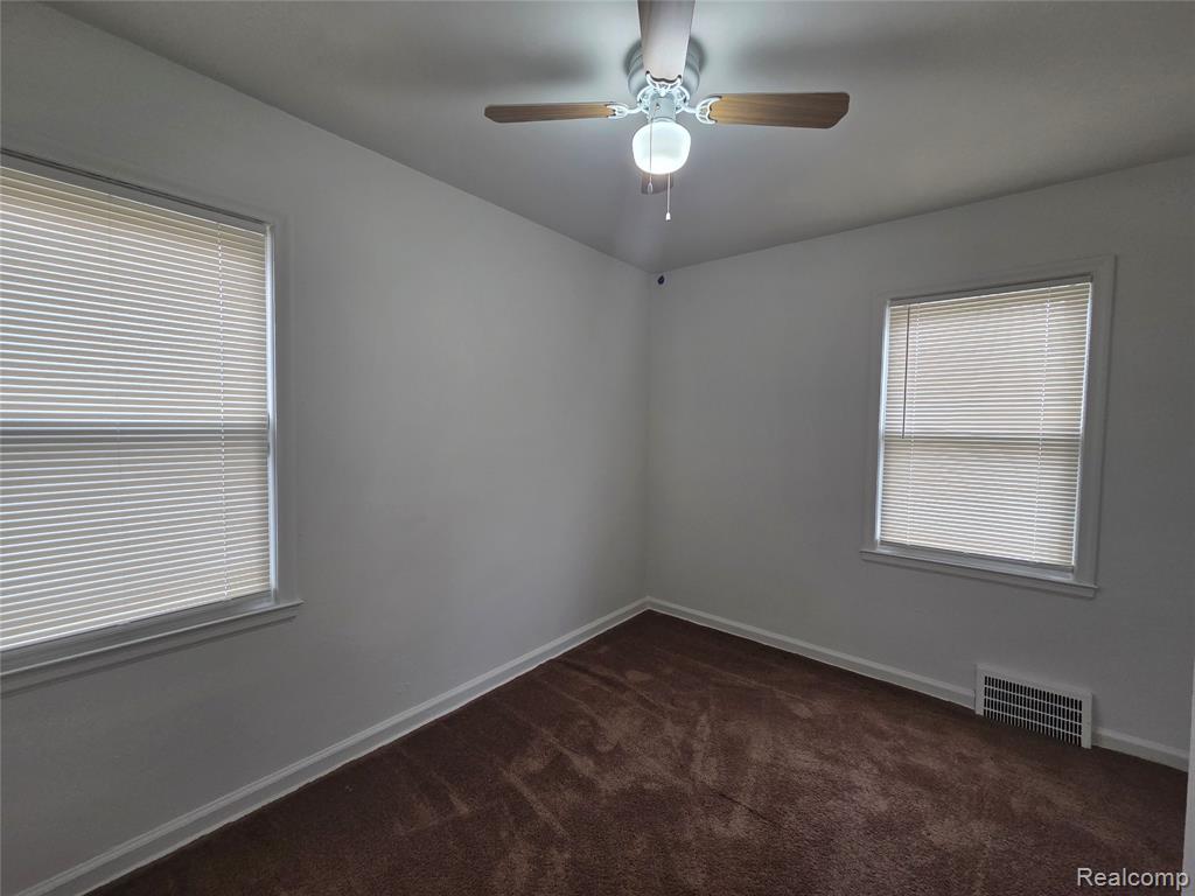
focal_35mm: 13
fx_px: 449
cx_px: 598
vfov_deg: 89.9
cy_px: 448
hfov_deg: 106.2
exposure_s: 1/60
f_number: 2.2
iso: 160
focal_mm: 2.2
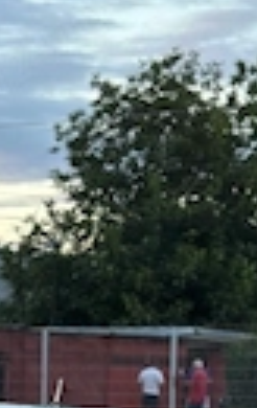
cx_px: -176
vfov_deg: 12.7
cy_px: 606
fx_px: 1737
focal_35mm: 156
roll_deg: -0.9
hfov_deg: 8.2
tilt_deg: -8.2
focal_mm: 6.86
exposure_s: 1/121
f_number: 1.78
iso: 100
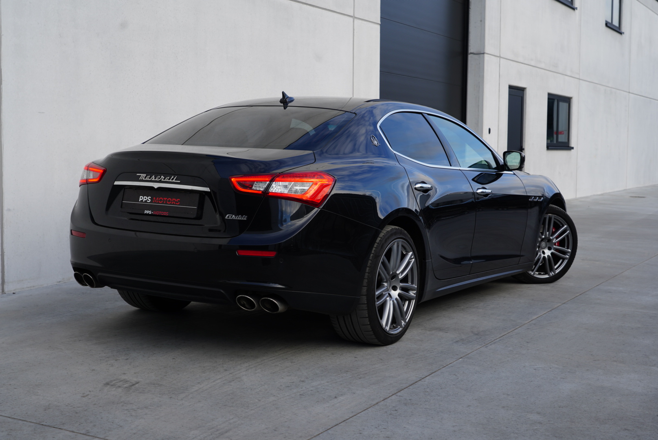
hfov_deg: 38.9
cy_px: 220
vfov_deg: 26.5
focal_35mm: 51
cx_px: 329
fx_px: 933
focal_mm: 51
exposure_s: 1/160
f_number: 6.3
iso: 100
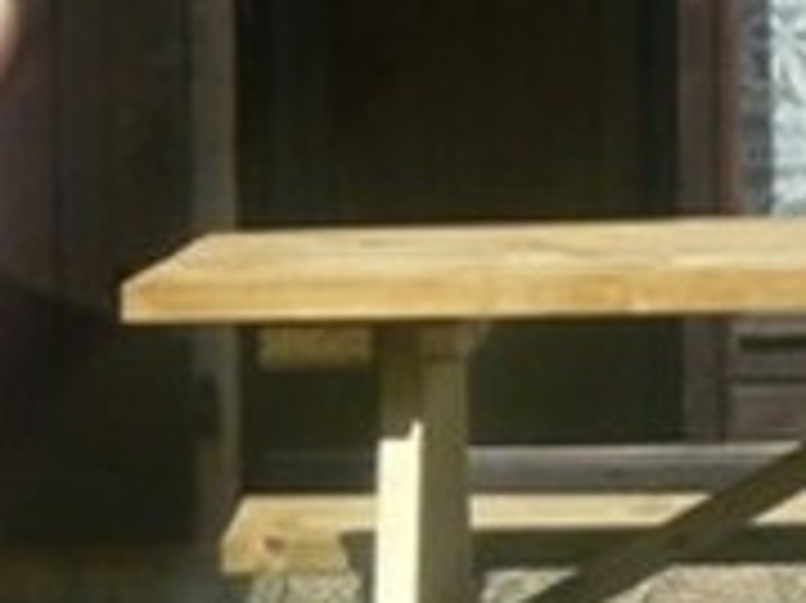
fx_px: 6771
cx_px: 738
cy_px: -148
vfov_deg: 5.1
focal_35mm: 291
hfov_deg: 6.8
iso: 80
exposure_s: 1/500
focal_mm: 10.4
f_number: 7.1
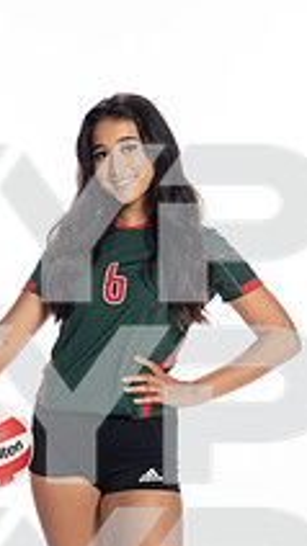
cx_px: 134
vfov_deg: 19.2
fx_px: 1609
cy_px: 407
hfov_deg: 10.9
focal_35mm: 111
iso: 400
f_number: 8
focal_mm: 50
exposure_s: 1/250
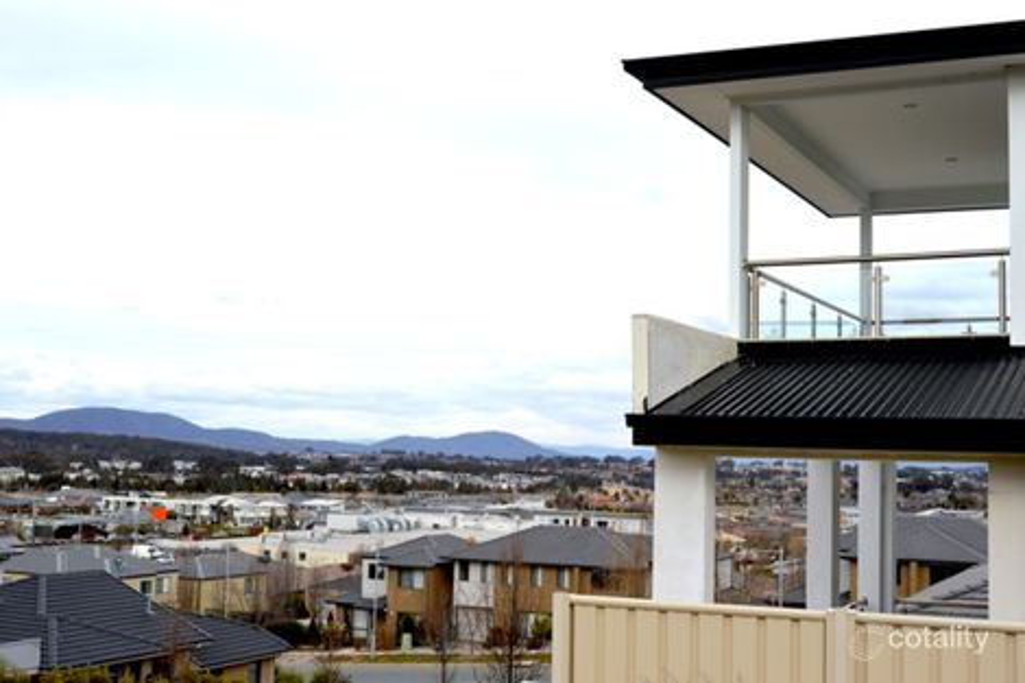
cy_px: 342
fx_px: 1323
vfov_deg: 28.9
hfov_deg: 42.3
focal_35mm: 46
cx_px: 512
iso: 100
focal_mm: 31
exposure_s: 1/200
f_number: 7.1
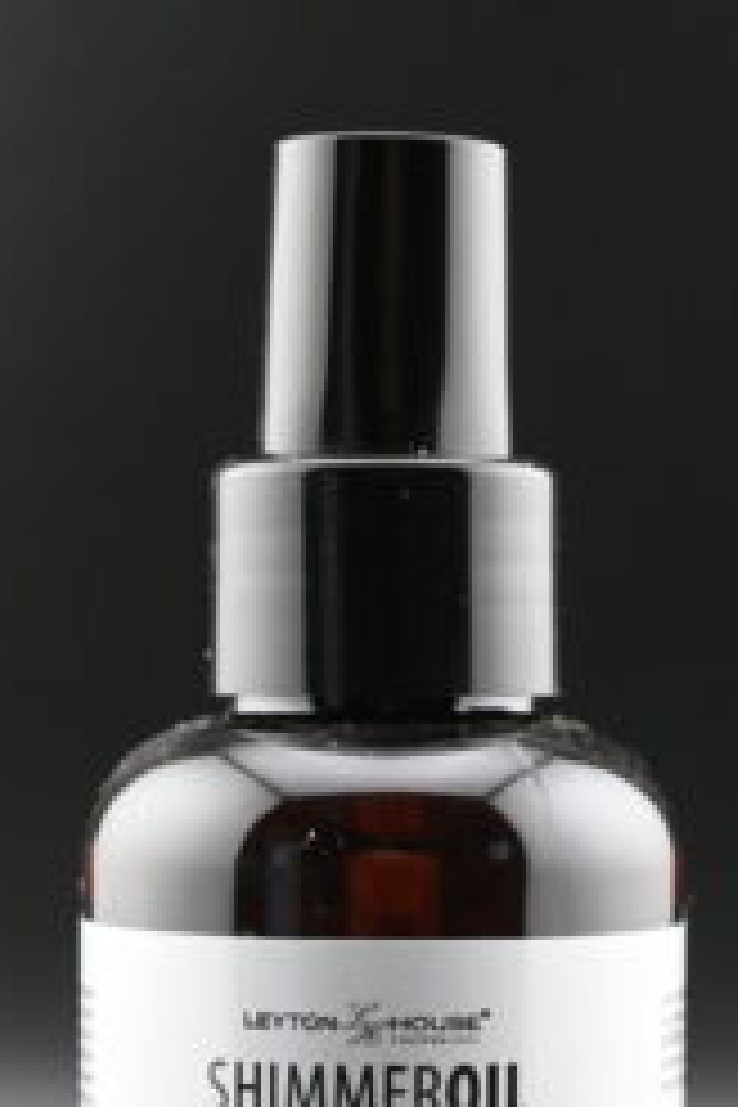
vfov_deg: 14.9
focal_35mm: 137
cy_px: 936
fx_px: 4212
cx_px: 400
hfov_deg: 10.0
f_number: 6.3
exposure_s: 1/80
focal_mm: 50
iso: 640
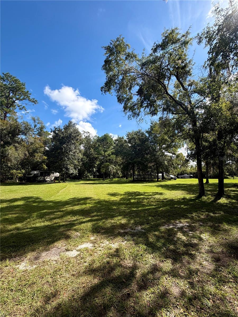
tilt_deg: +8.3
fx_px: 128
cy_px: 158
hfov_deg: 85.7
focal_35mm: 14
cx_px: 119
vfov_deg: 102.1
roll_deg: -0.7
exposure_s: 1/770
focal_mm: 2.22
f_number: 2.2
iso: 32
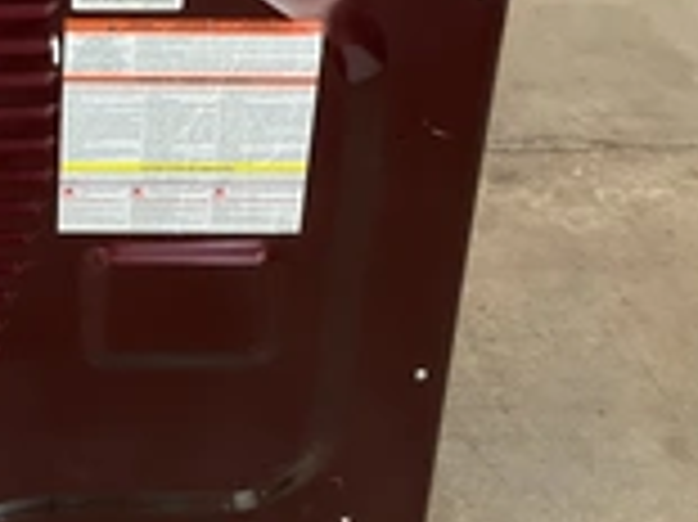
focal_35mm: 75
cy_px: 108
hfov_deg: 25.1
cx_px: 45
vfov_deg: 19.4
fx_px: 1511
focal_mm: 3
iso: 320
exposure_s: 1/30
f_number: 1.8
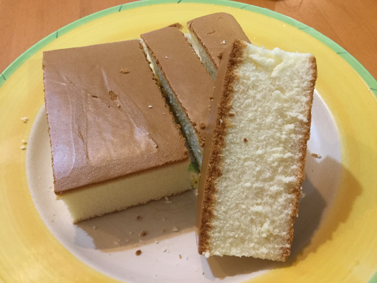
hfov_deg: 58.4
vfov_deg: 45.4
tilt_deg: -55.2
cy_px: 142
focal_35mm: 31
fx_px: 338
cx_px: 188
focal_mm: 3.3
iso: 200
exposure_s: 1/17
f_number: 2.4
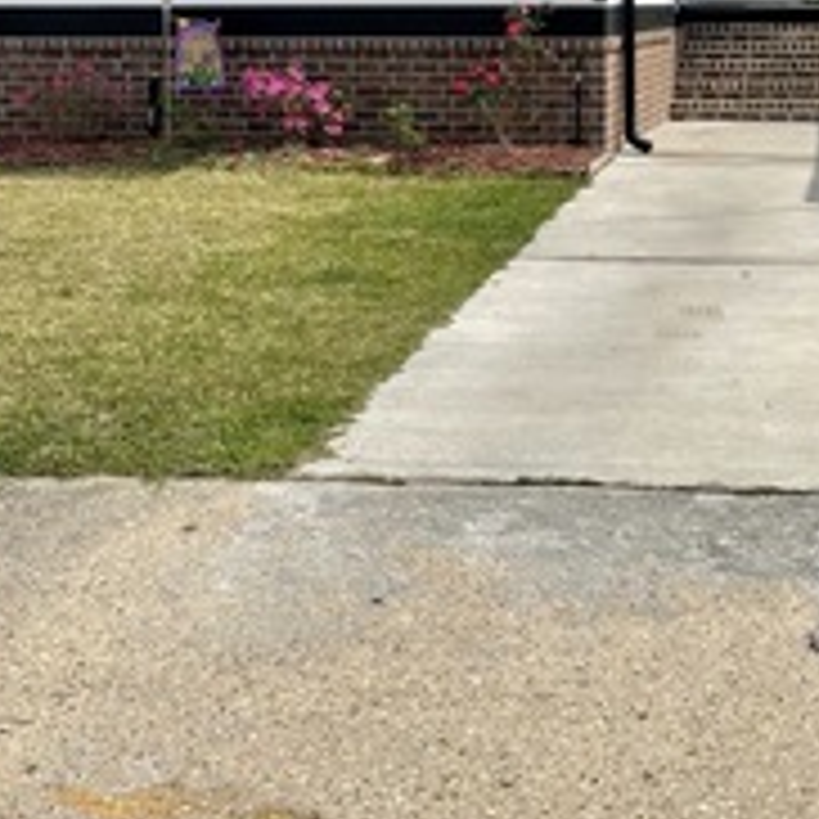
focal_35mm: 63
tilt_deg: -5.1
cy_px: 158
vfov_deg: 26.8
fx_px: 1686
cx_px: 560
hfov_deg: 27.1
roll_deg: +0.5
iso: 32
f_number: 1.6
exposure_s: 1/7299
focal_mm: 4.2
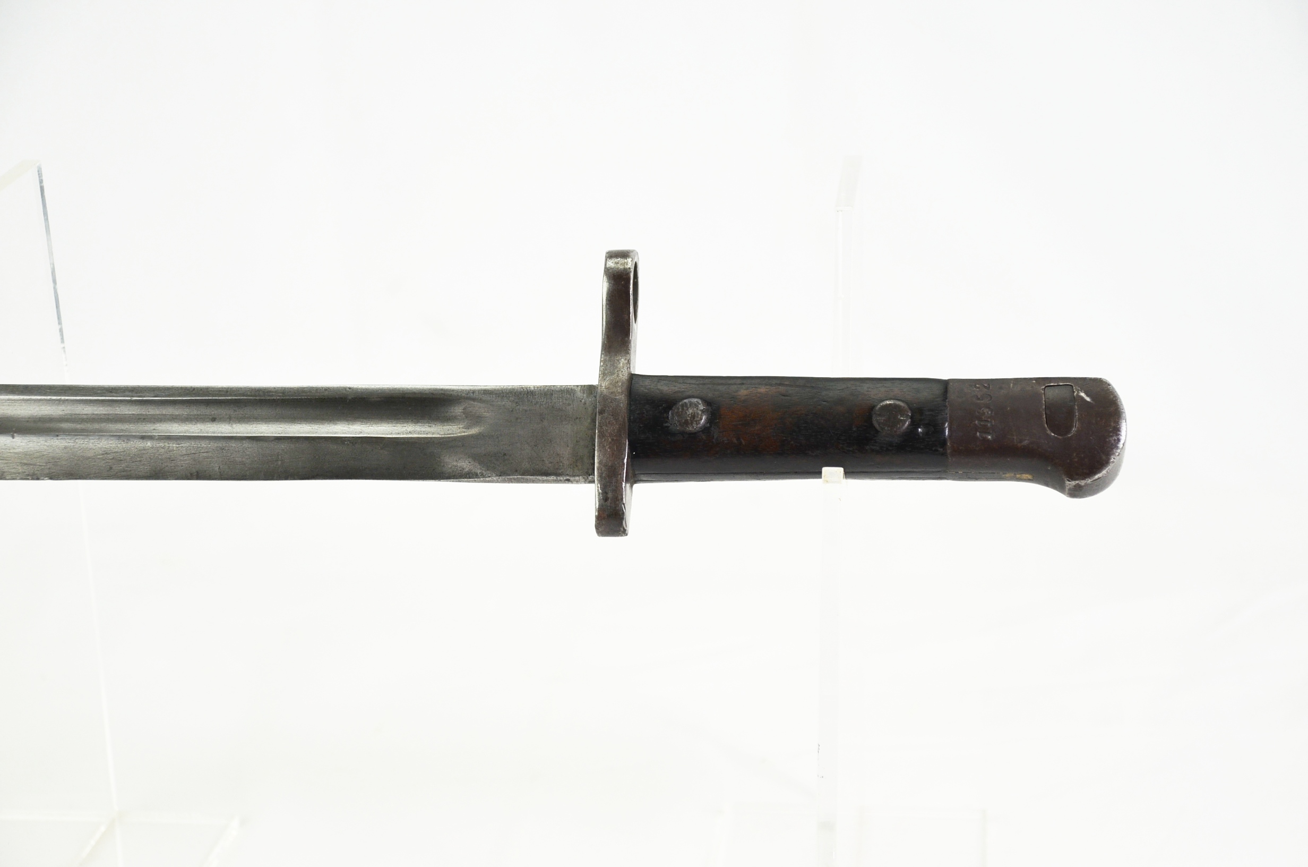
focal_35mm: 93
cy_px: 434
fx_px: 3372
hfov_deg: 22.0
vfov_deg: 14.6
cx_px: 654
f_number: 5
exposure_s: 1/320
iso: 400
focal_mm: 62
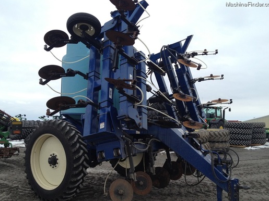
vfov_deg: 38.6
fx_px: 287
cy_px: 105
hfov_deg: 50.1
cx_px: 133
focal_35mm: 37
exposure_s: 1/1255
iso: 50
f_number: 2.4
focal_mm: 4.28
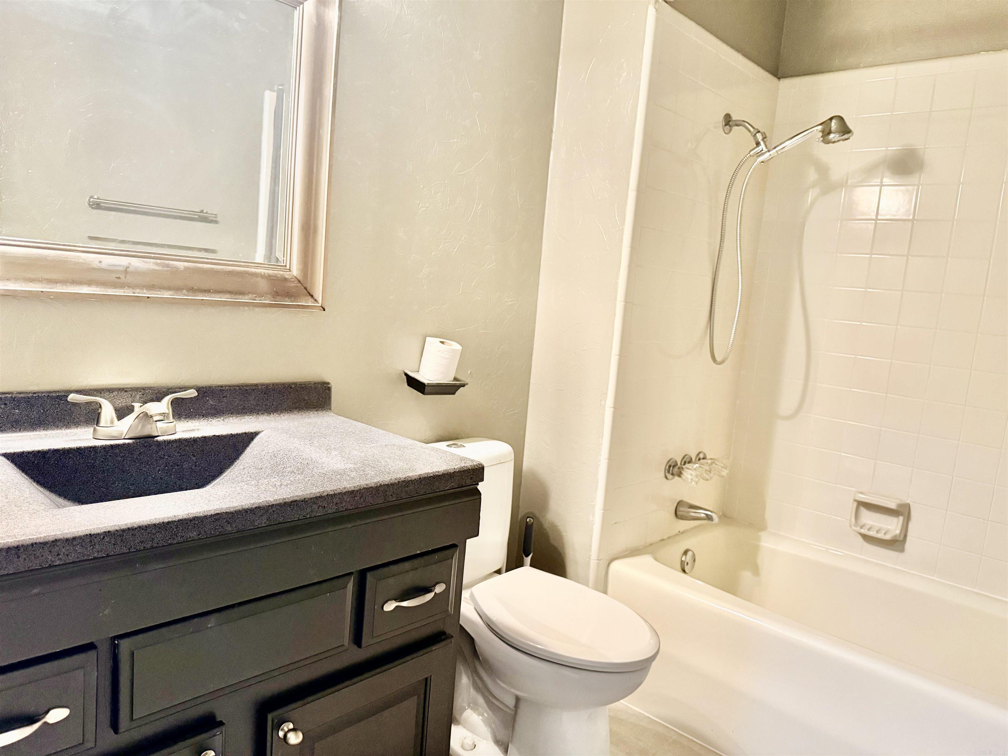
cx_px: 504
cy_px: 378
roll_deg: -5.1
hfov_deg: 71.6
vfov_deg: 56.8
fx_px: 699
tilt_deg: -7.4
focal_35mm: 24
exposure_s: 1/60
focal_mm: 6.76
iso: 640
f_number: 1.78
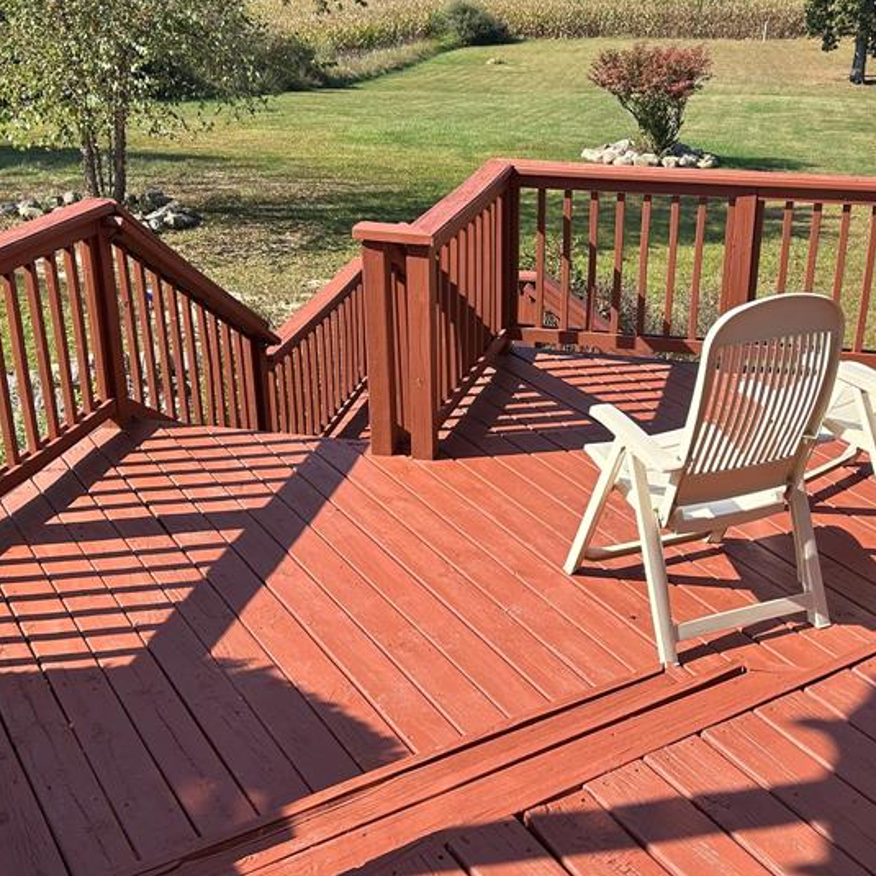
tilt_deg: -23.5
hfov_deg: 38.2
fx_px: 1260
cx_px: 509
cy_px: 404
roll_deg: -1.0
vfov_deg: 38.3
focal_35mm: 44
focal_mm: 5.7
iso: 50
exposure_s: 1/1808
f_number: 1.5
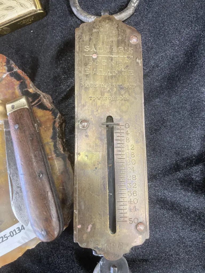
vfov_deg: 63.4
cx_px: 102
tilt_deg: -78.2
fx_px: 221
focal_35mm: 28
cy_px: 136
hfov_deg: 49.7
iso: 250
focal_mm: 3.99
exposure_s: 1/50
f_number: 1.8
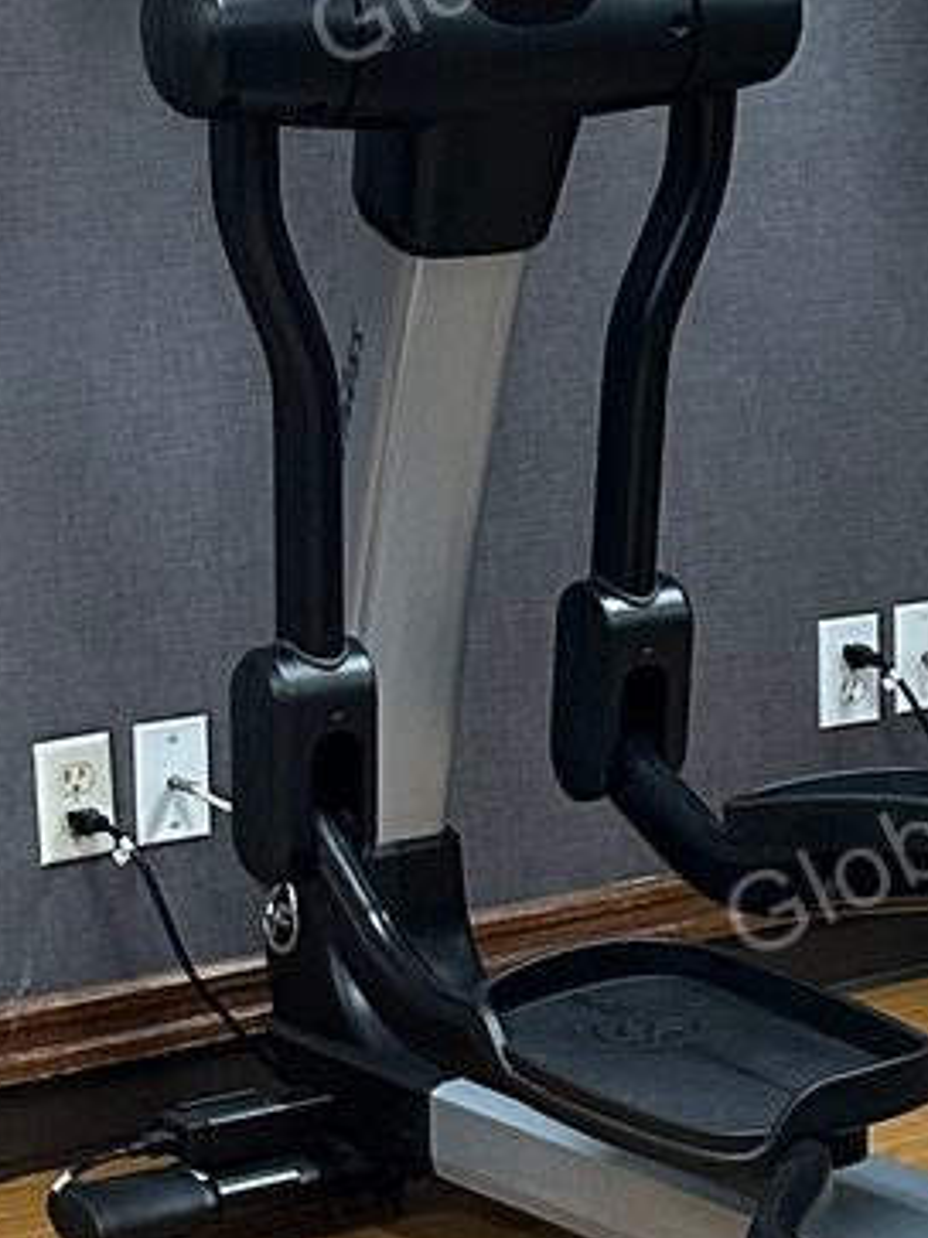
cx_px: 2129
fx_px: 5043
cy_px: 305
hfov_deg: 9.5
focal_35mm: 141
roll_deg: -1.1
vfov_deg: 13.9
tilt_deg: -7.0
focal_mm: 6.86
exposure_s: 1/60
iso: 200
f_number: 1.78
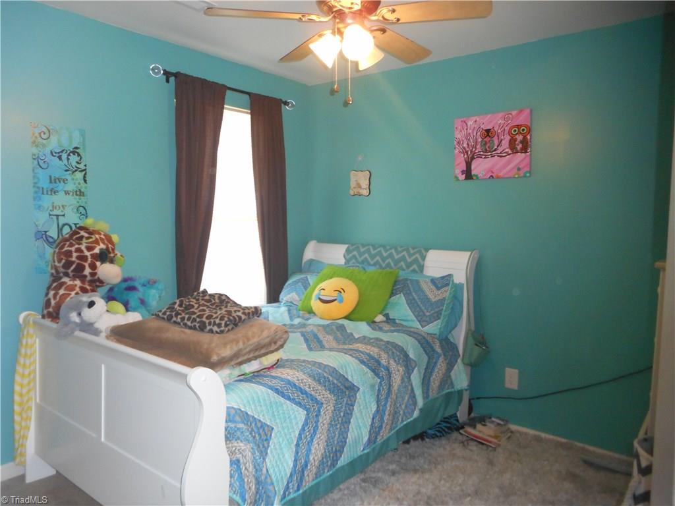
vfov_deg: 54.9
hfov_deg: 69.4
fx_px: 487
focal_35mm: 25
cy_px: 253
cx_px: 338
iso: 360
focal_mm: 4.5
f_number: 3.7
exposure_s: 1/25
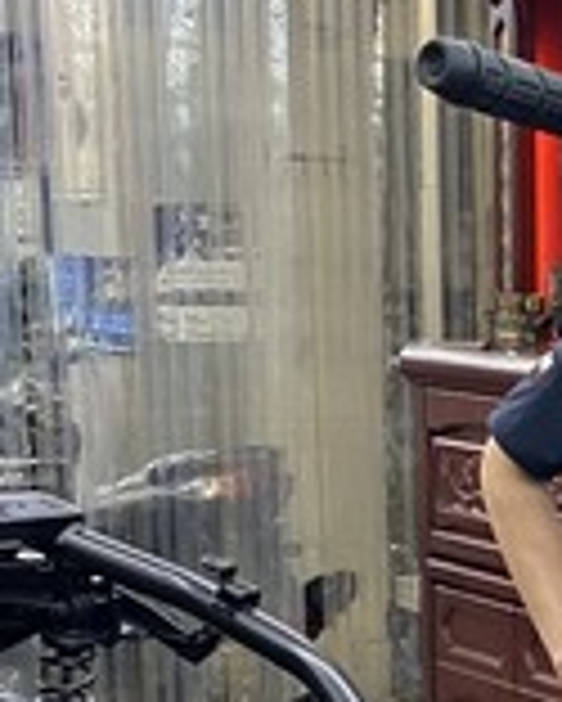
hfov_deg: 12.7
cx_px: 742
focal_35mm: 117
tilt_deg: -13.0
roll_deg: -1.2
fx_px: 2430
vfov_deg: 15.8
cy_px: 850
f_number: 1.8
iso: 200
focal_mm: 4.25
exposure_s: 1/60
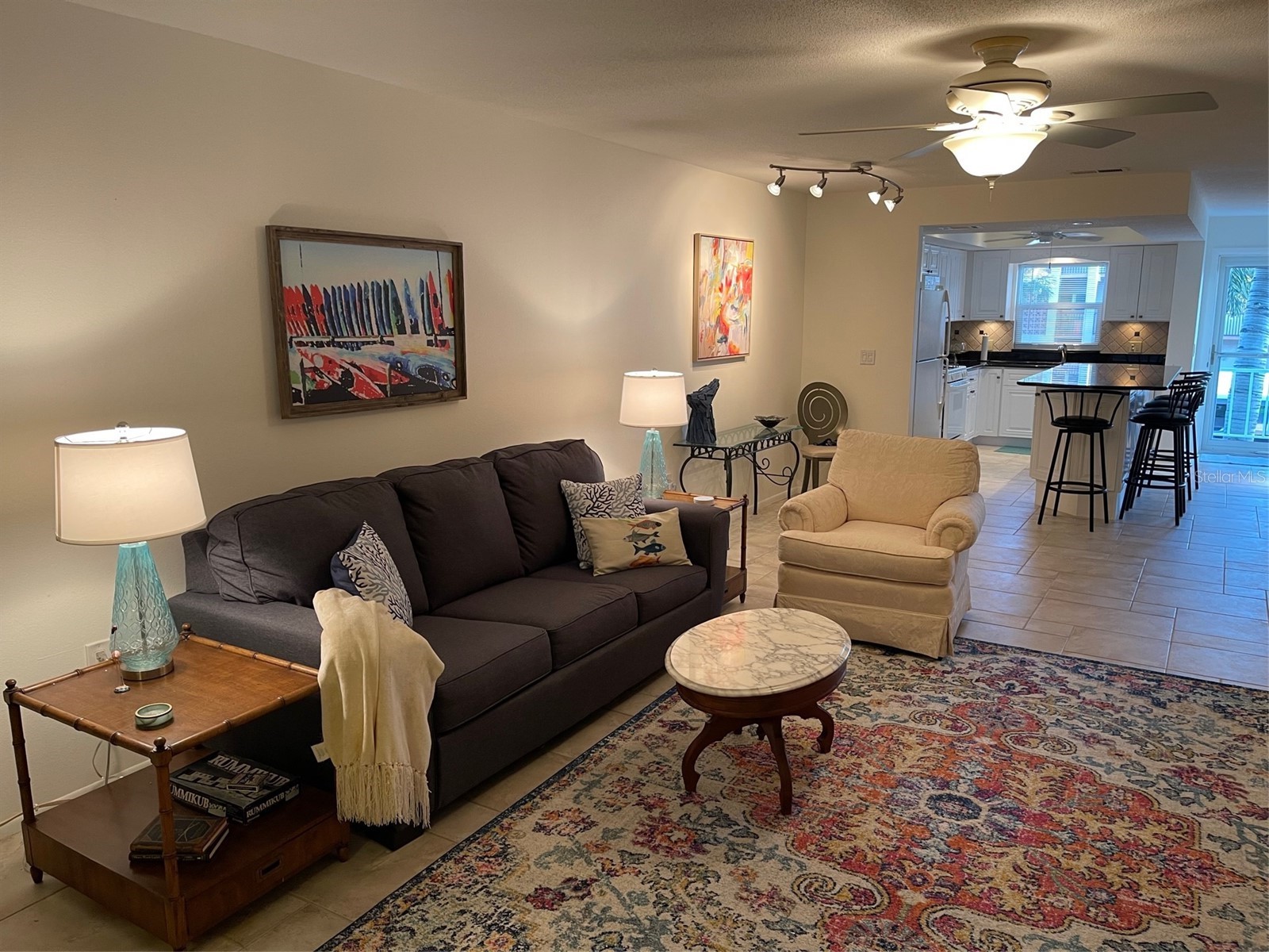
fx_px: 953
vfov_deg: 53.1
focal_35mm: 26
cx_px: 634
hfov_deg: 67.3
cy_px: 476
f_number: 1.6
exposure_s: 1/60
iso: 100
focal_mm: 5.1
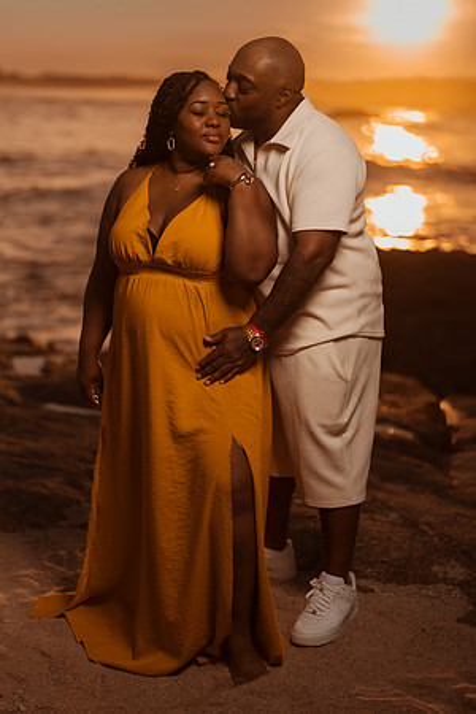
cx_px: 238
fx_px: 1150
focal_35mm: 58
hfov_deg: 23.4
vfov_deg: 34.5
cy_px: 357
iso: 100
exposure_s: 1/8000
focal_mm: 58
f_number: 1.4
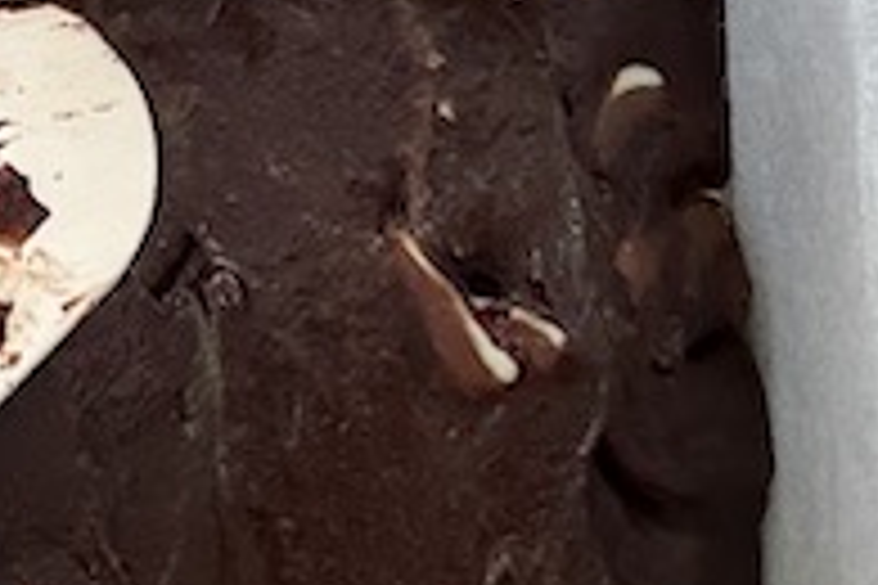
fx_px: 3000
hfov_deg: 16.3
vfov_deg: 11.1
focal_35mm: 123
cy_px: 292
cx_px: -41
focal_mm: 2.71
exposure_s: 1/30
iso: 500
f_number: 1.9
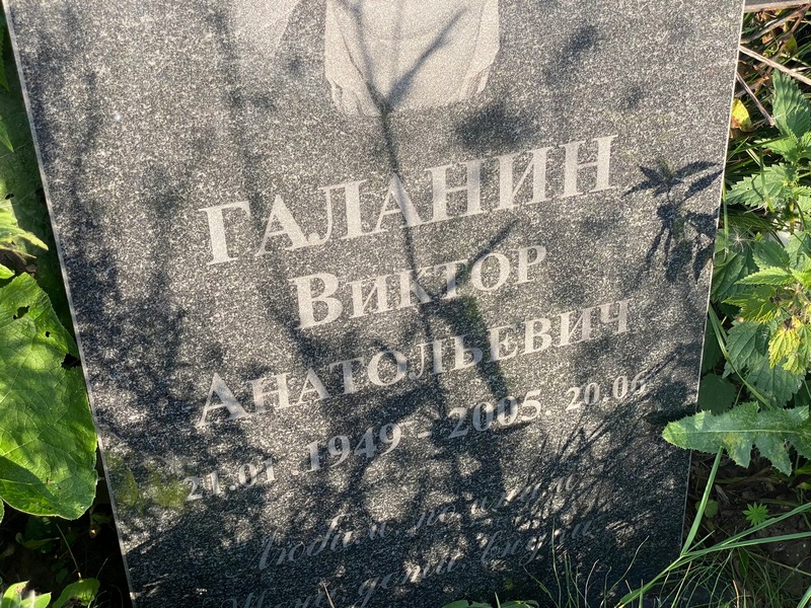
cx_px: 406
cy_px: 304
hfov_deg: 36.8
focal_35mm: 52
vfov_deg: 28.0
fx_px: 1218
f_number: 2
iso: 20
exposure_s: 1/335
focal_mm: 6
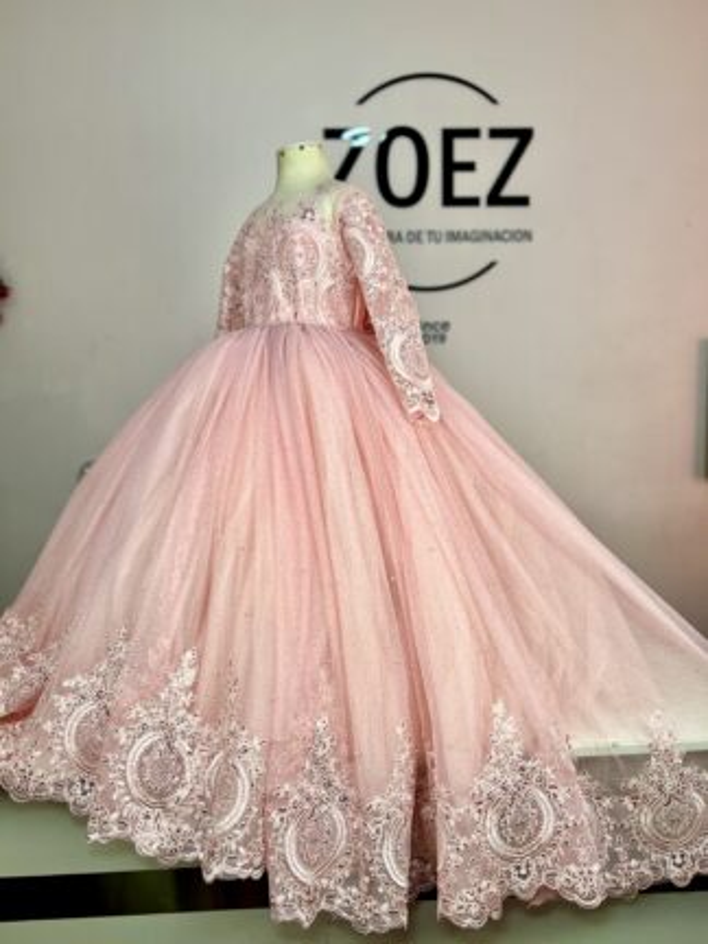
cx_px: 354
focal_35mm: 26
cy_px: 472
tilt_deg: -7.4
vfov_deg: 67.3
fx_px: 709
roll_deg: +1.5
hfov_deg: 53.1
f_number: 1.5
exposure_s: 1/120
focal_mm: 5.7
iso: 40
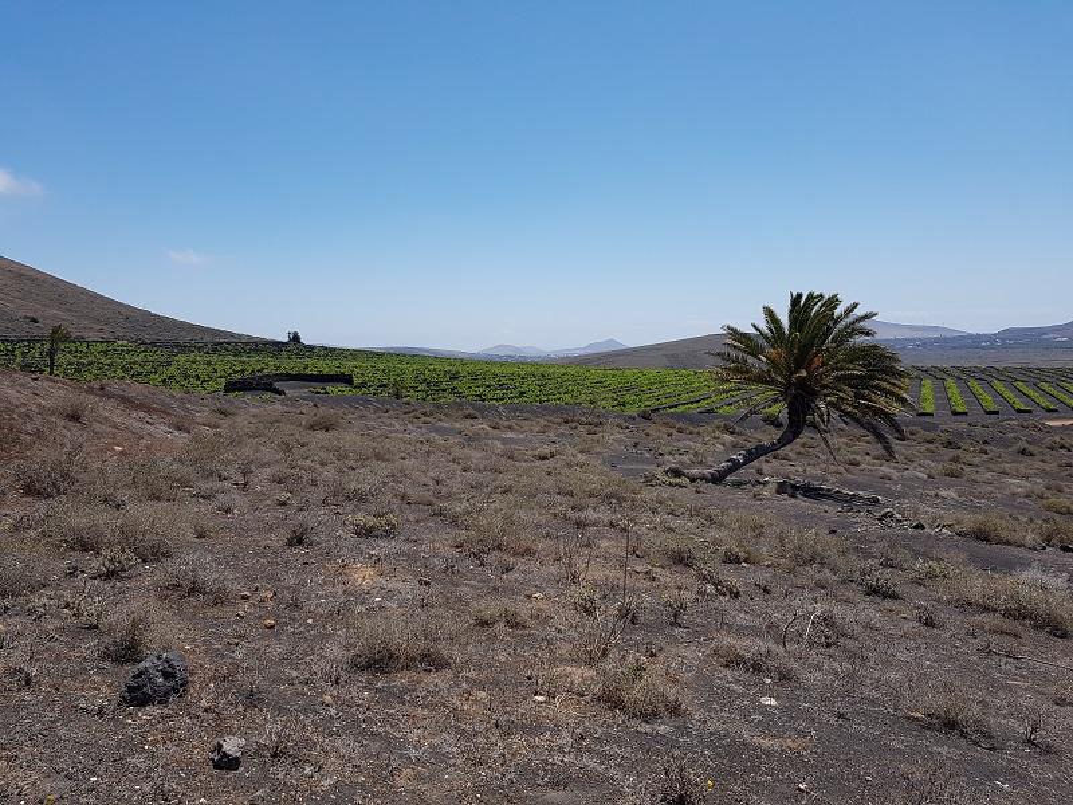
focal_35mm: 26
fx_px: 806
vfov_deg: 53.1
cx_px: 536
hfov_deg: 67.3
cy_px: 402
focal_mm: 4.2
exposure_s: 1/3496
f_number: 1.7
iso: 50
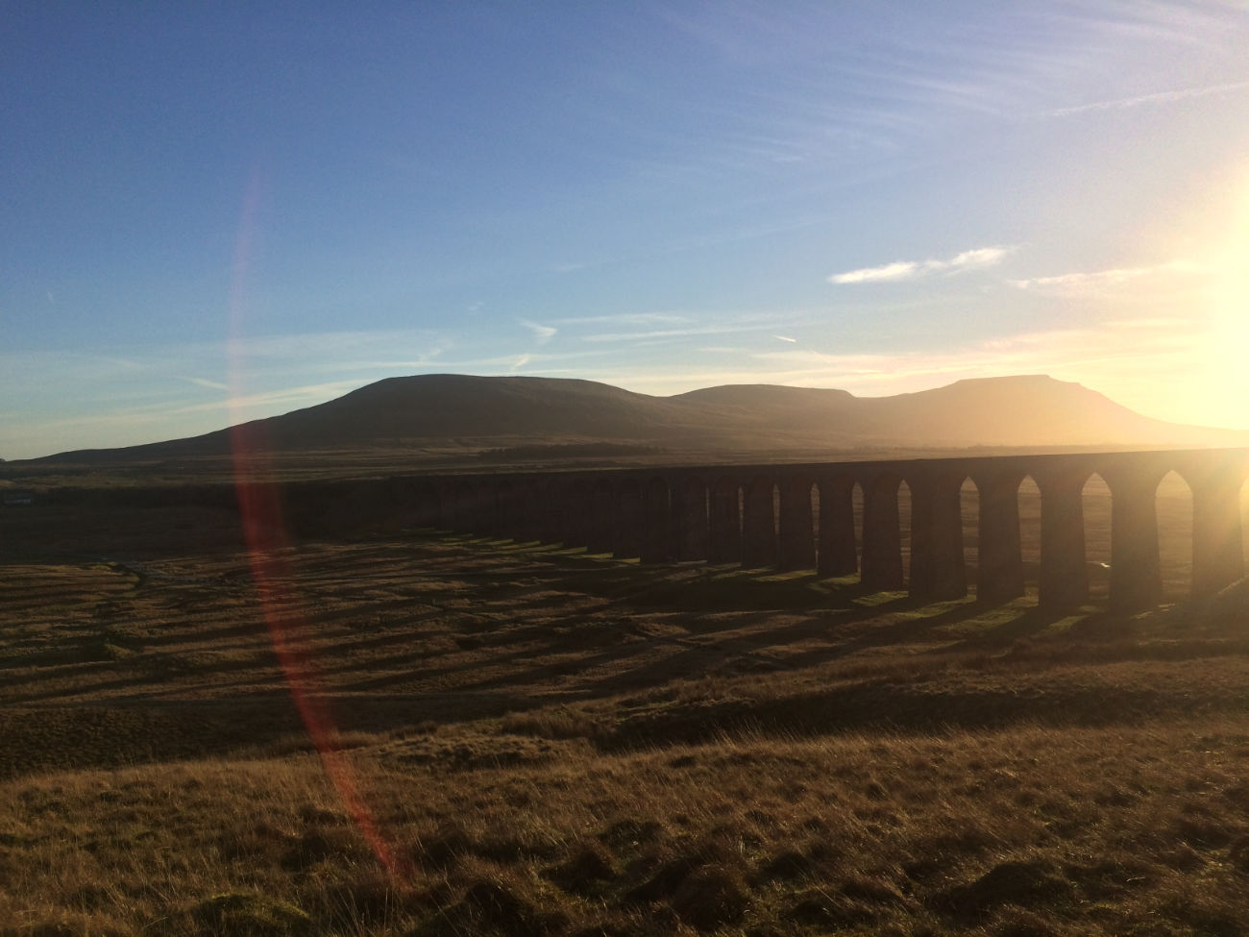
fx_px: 1046
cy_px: 468
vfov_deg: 48.2
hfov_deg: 61.7
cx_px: 624
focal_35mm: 29
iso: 32
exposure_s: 1/2160
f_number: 2.2
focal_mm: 4.2
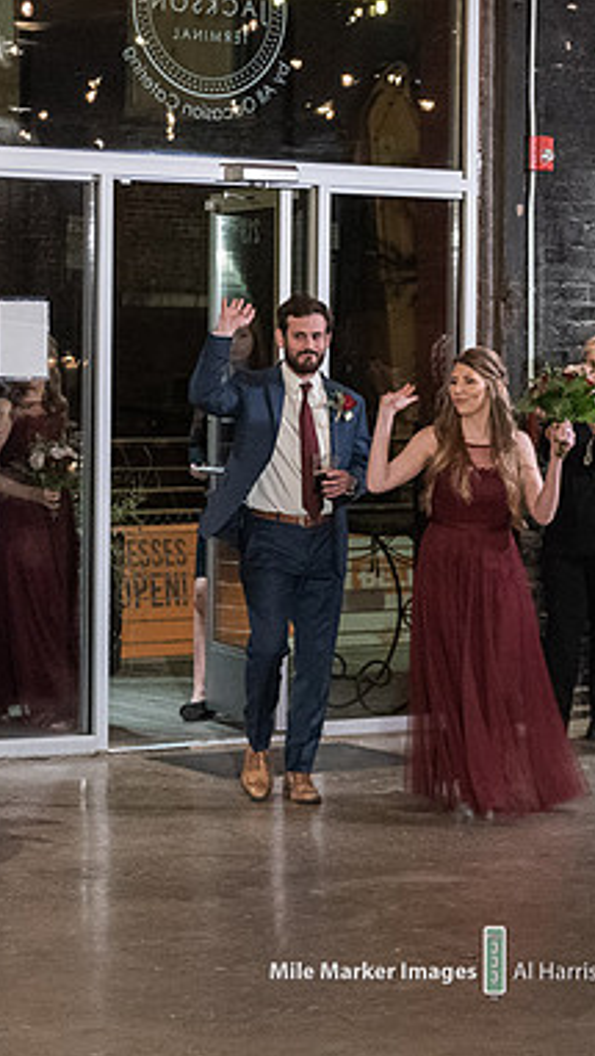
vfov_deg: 17.7
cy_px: 532
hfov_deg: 10.0
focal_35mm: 121
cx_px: 428
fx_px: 3392
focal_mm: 60
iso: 6400
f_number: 2.8
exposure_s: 1/160
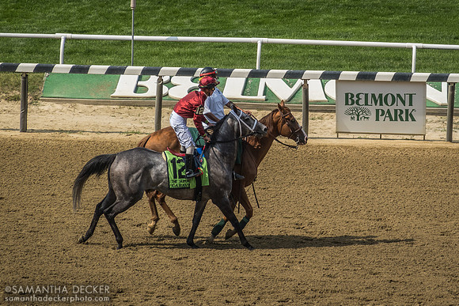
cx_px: 272
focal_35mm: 320
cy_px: 105
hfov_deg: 6.4
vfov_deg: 4.3
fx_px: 4081
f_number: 4.5
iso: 100
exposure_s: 1/1000
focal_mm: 72
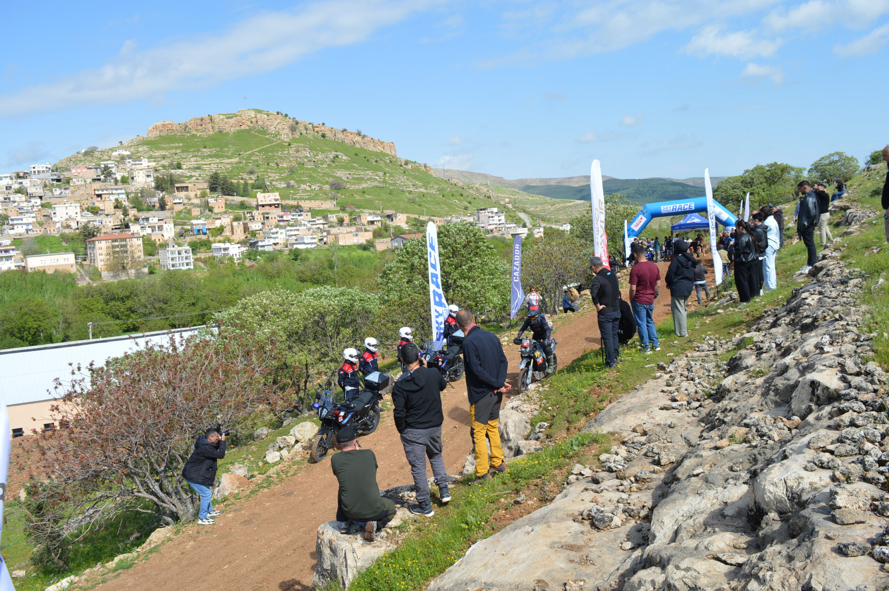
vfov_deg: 47.8
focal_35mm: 27
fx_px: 666
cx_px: 444
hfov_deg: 67.4
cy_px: 296
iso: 100
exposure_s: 1/250
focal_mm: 18
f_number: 8
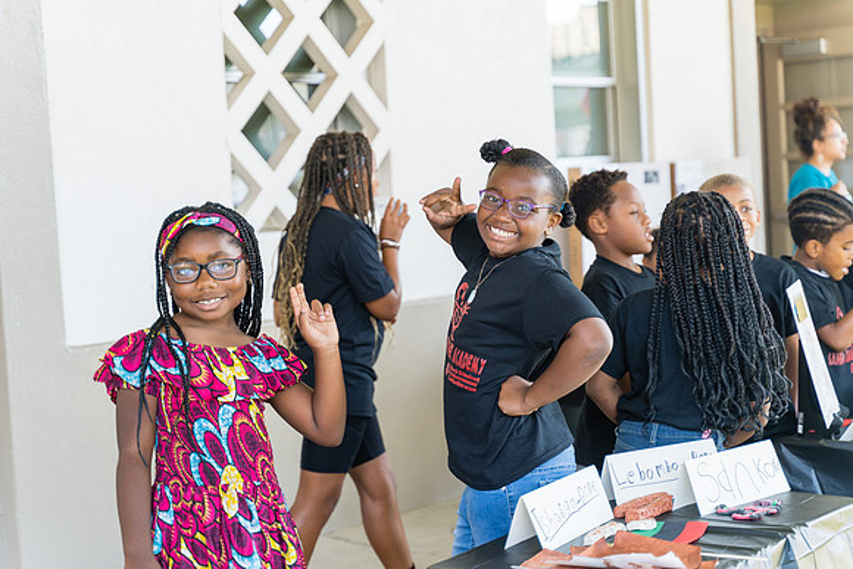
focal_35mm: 62
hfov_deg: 32.4
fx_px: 1469
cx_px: 426
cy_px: 284
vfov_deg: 21.9
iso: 200
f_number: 2.8
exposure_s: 1/160
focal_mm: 62
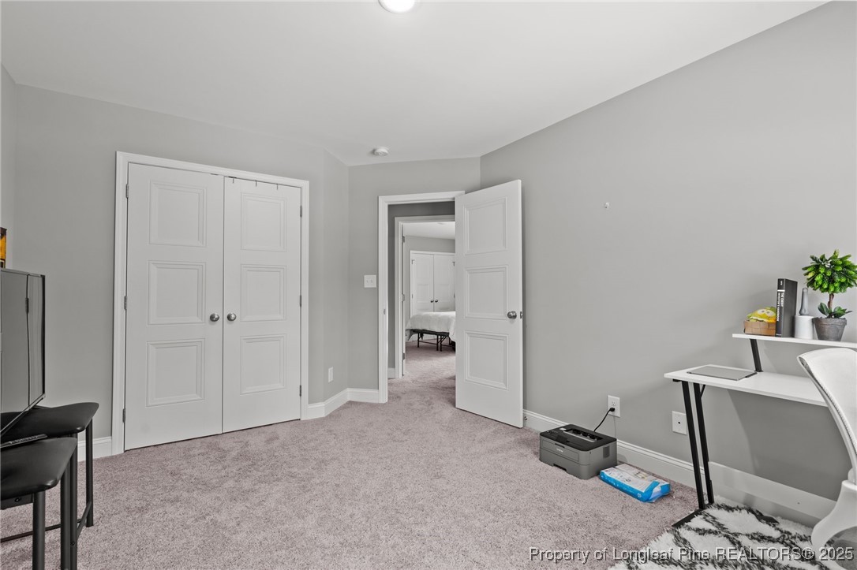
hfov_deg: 96.8
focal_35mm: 16
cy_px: 285
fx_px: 381
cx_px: 428
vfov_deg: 73.7
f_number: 7.1
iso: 400
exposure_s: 1/2.5
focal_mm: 16
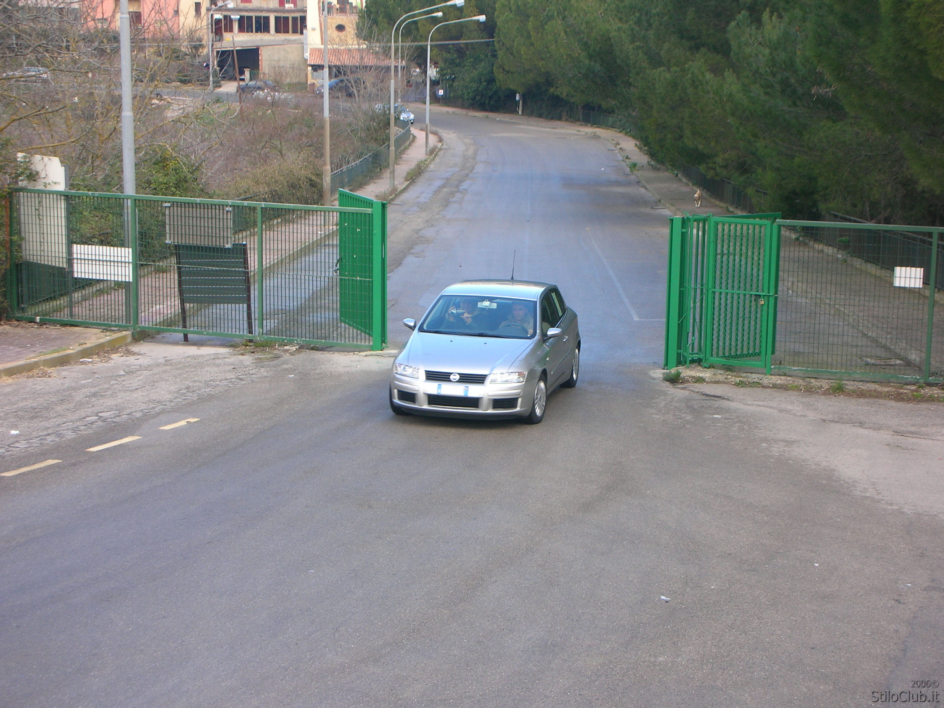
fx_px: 1991
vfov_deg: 20.2
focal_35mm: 73
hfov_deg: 26.7
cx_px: 472
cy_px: 354
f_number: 4.4
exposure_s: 1/65.5
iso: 50
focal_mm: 12.2
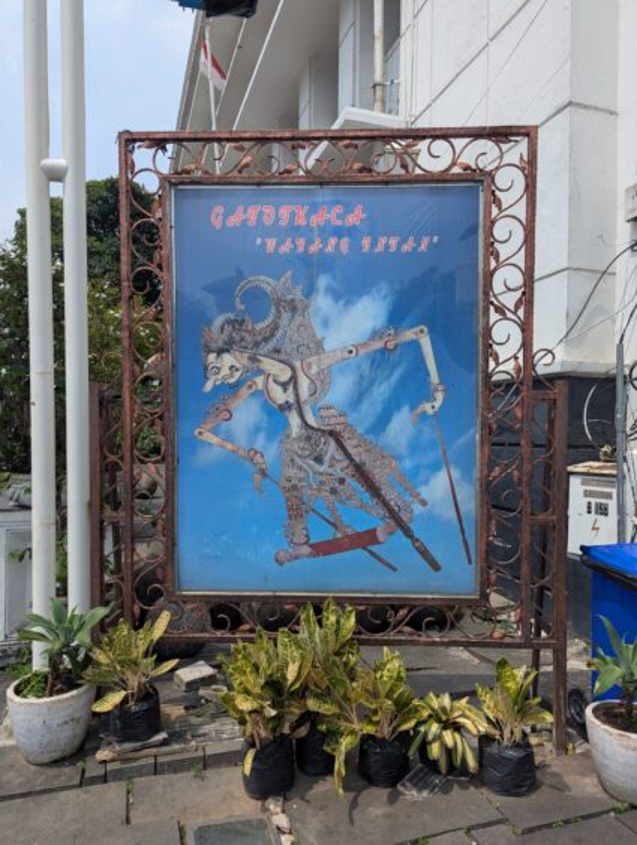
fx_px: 587
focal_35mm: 24
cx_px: 318
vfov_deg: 71.5
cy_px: 422
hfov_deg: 57.0
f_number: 1.85
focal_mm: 6.81
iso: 44
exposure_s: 1/2410
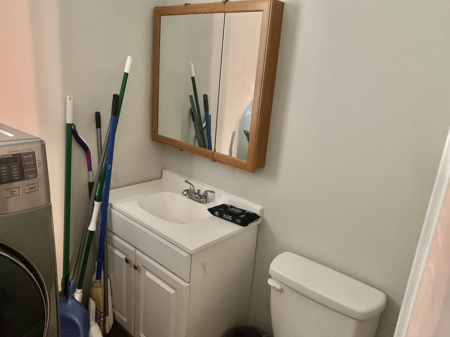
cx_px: 225
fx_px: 338
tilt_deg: -16.3
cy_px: 168
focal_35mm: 26
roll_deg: -5.5
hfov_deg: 67.3
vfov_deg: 53.1
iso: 640
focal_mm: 4.25
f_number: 1.8
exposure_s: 1/24
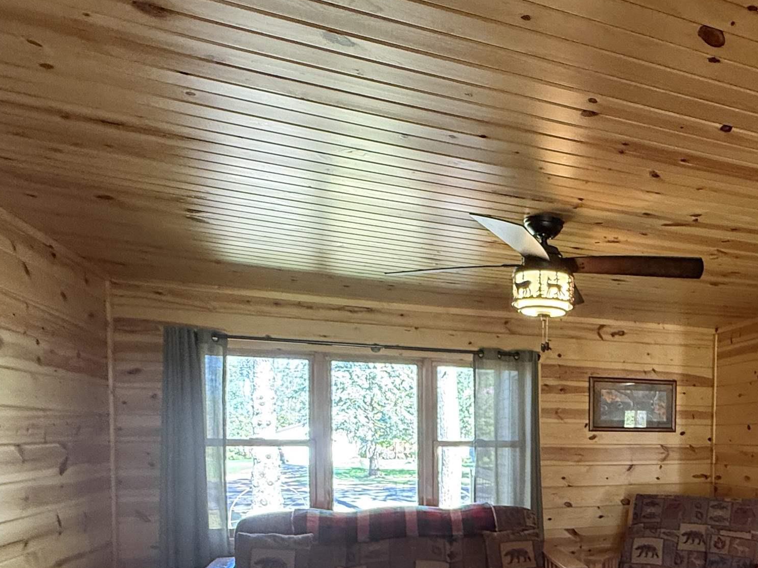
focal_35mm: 29
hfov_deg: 56.0
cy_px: 468
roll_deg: -0.5
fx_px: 635
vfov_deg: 45.4
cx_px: 633
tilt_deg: -1.4
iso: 400
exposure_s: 1/60
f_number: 2.2
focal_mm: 2.22
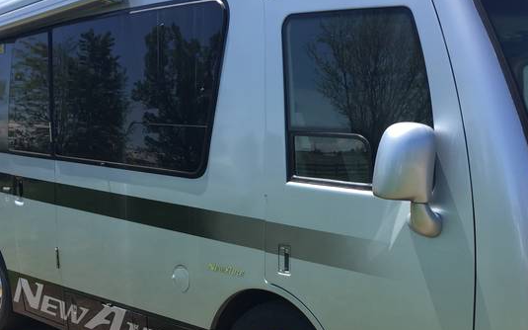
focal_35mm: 46
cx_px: 267
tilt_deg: -5.6
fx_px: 662
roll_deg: -1.1
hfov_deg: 43.5
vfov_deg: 27.8
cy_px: 227
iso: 32
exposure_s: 1/860
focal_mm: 4.15
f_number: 2.2
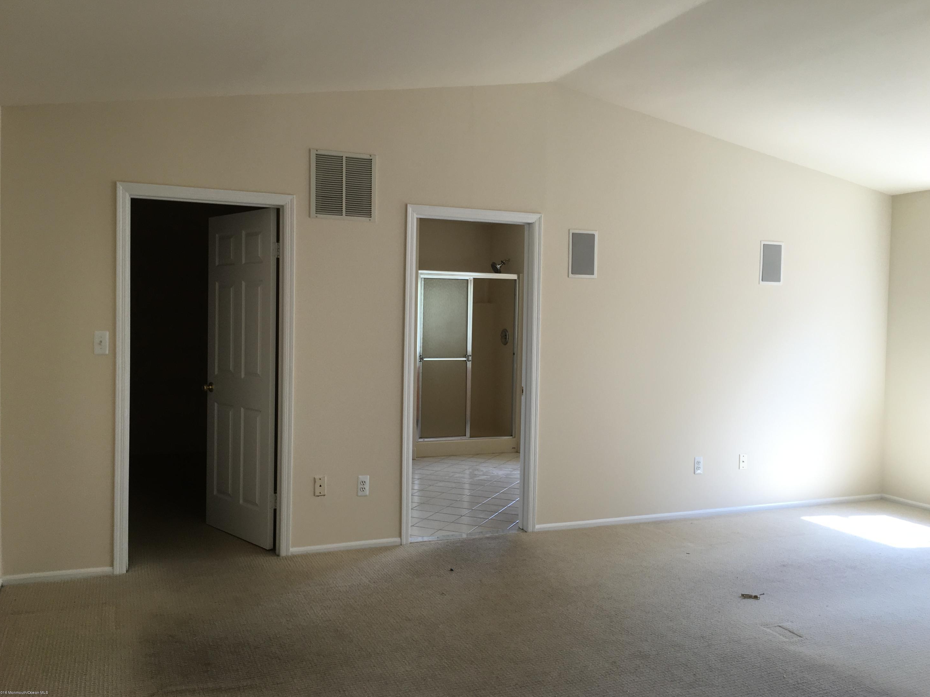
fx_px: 806
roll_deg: -1.0
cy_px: 354
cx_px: 474
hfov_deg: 60.0
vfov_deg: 46.8
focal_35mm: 30
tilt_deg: -0.1
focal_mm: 4.15
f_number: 2.2
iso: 32
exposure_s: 1/60
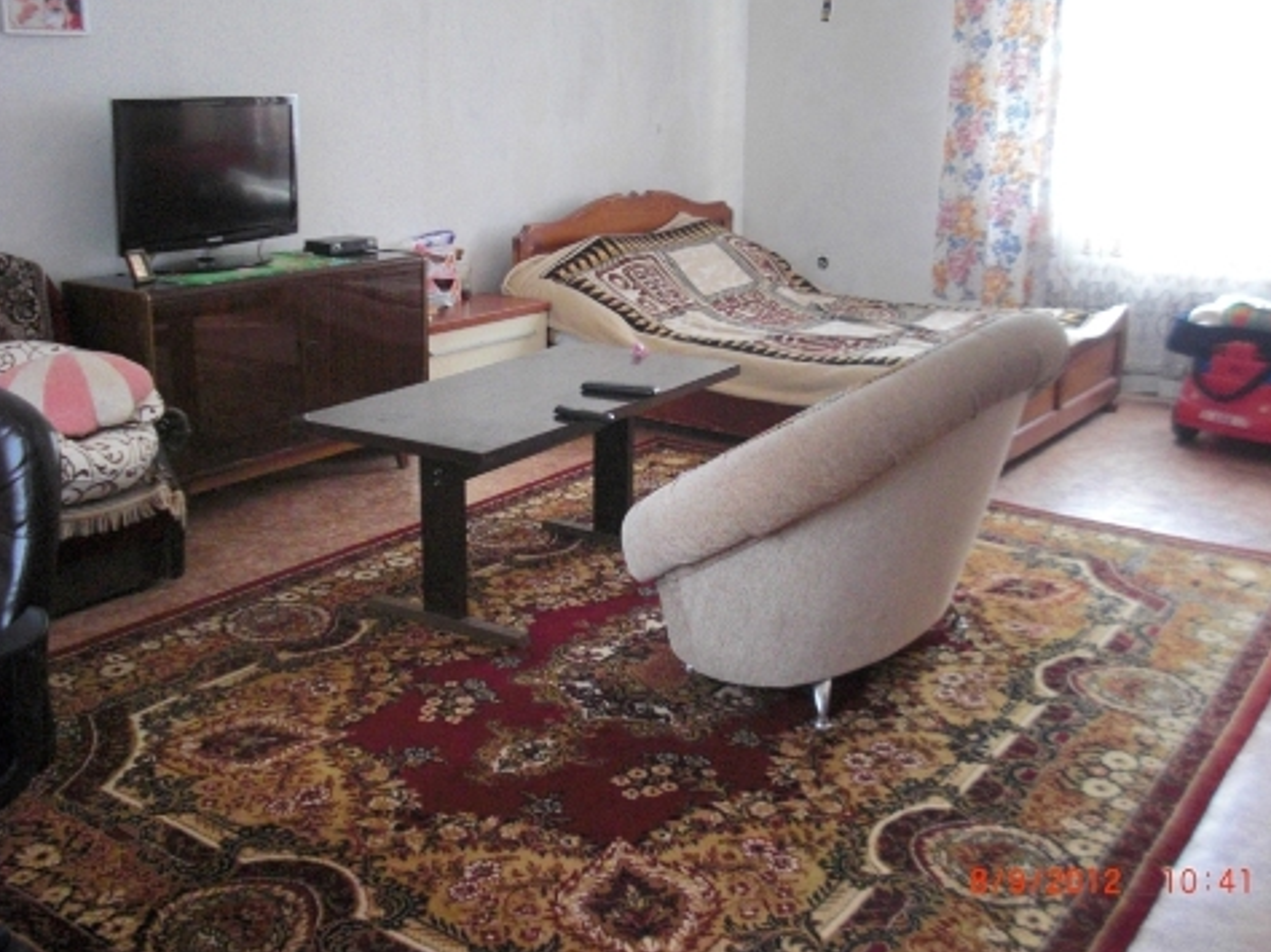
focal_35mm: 38
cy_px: 479
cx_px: 665
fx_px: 1395
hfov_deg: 49.0
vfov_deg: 37.7
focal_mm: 6.3
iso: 400
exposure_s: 1/80
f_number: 2.8
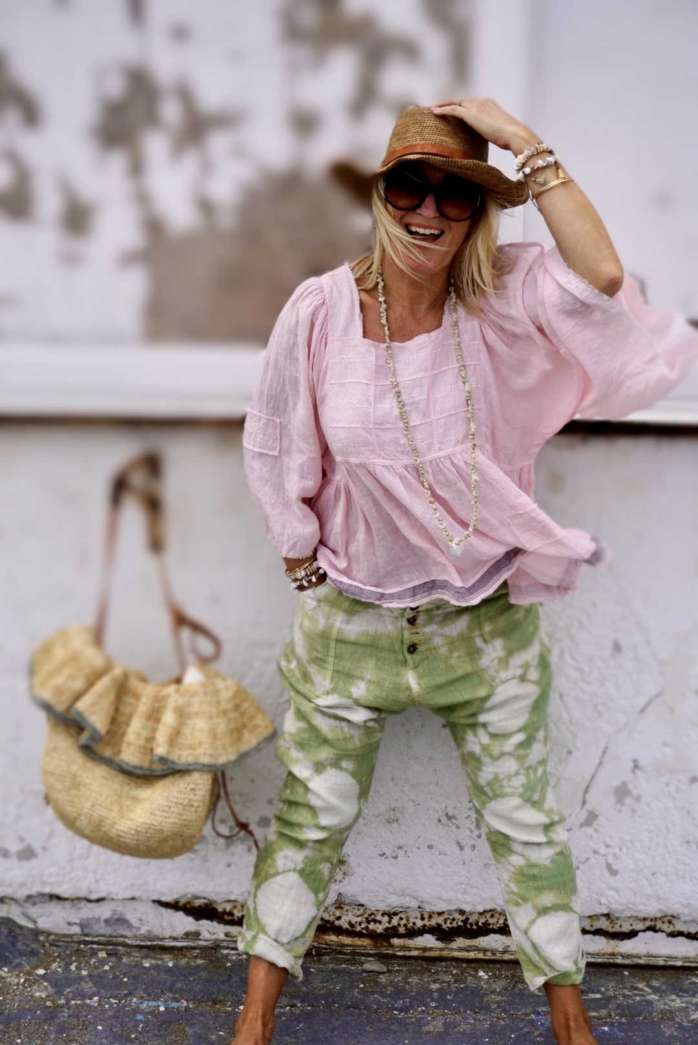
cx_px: 349
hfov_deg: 24.4
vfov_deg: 35.9
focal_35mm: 56
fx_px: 1611
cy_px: 522
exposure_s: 1/800
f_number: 5.6
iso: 100
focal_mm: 37
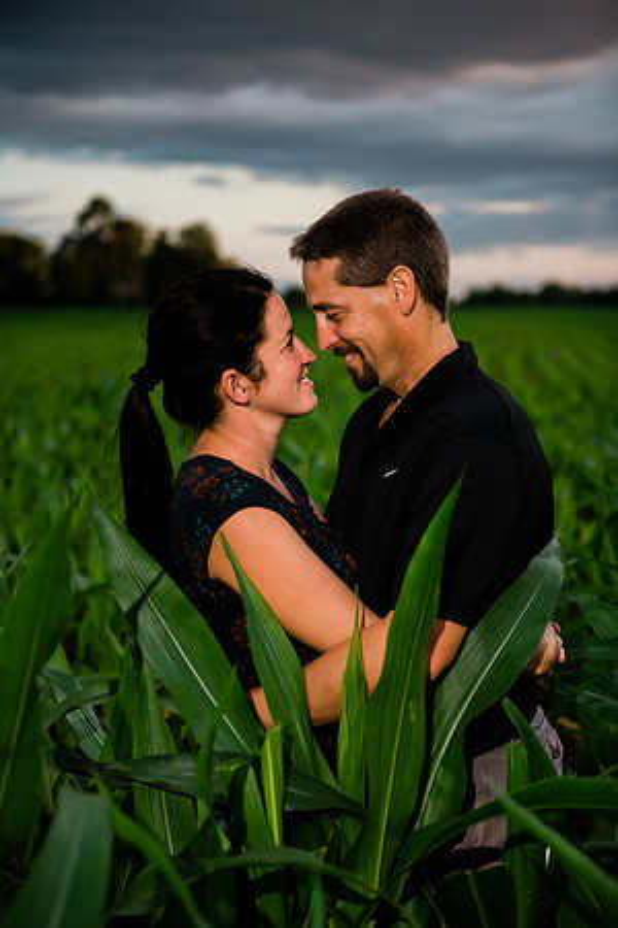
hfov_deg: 19.5
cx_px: 309
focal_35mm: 70
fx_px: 1802
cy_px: 464
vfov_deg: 28.8
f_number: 2.8
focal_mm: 70
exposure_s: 1/640
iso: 400
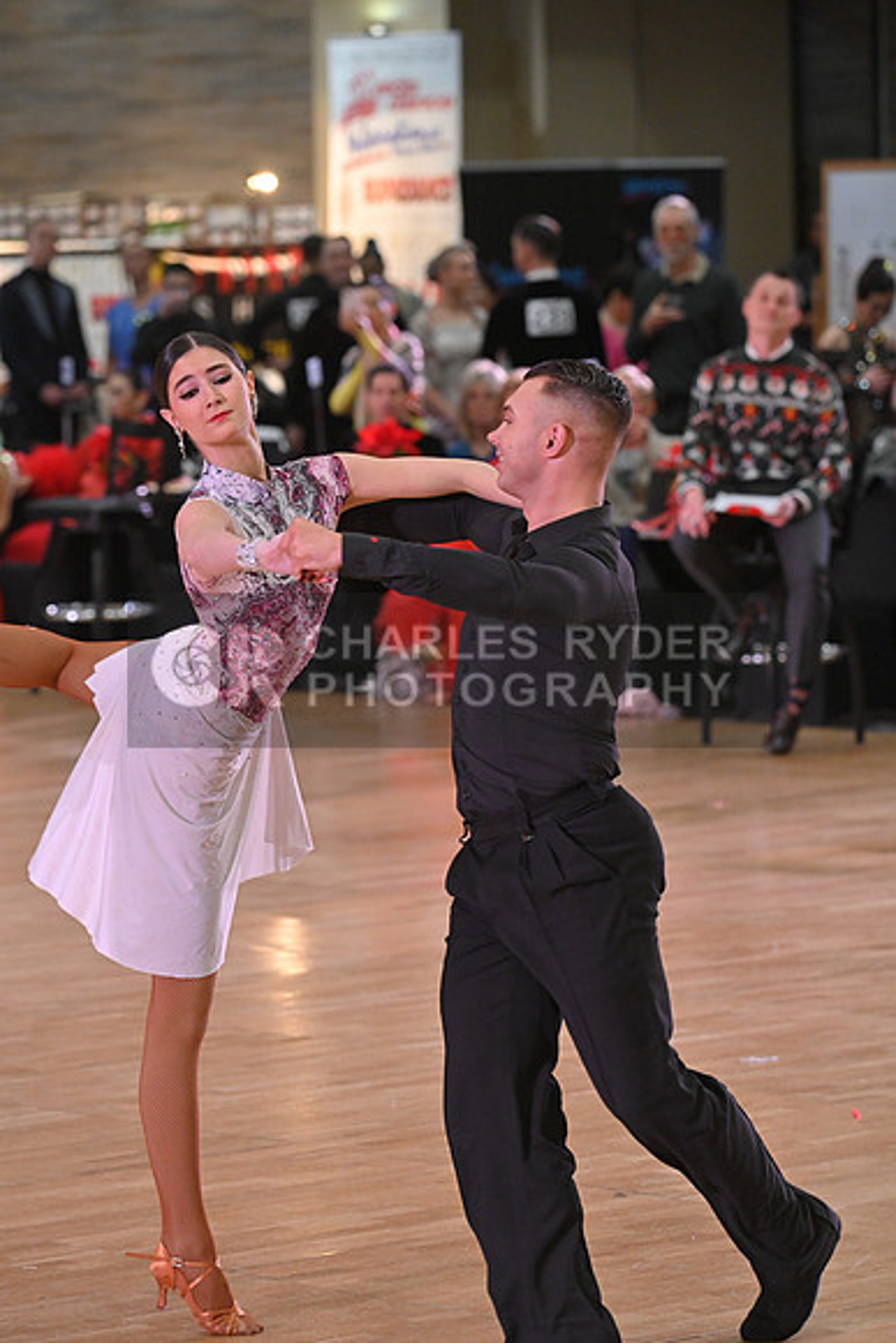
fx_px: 6529
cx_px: 448
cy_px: 672
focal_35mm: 175
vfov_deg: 11.7
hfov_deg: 7.9
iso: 3200
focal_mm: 175
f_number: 5.6
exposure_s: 1/400
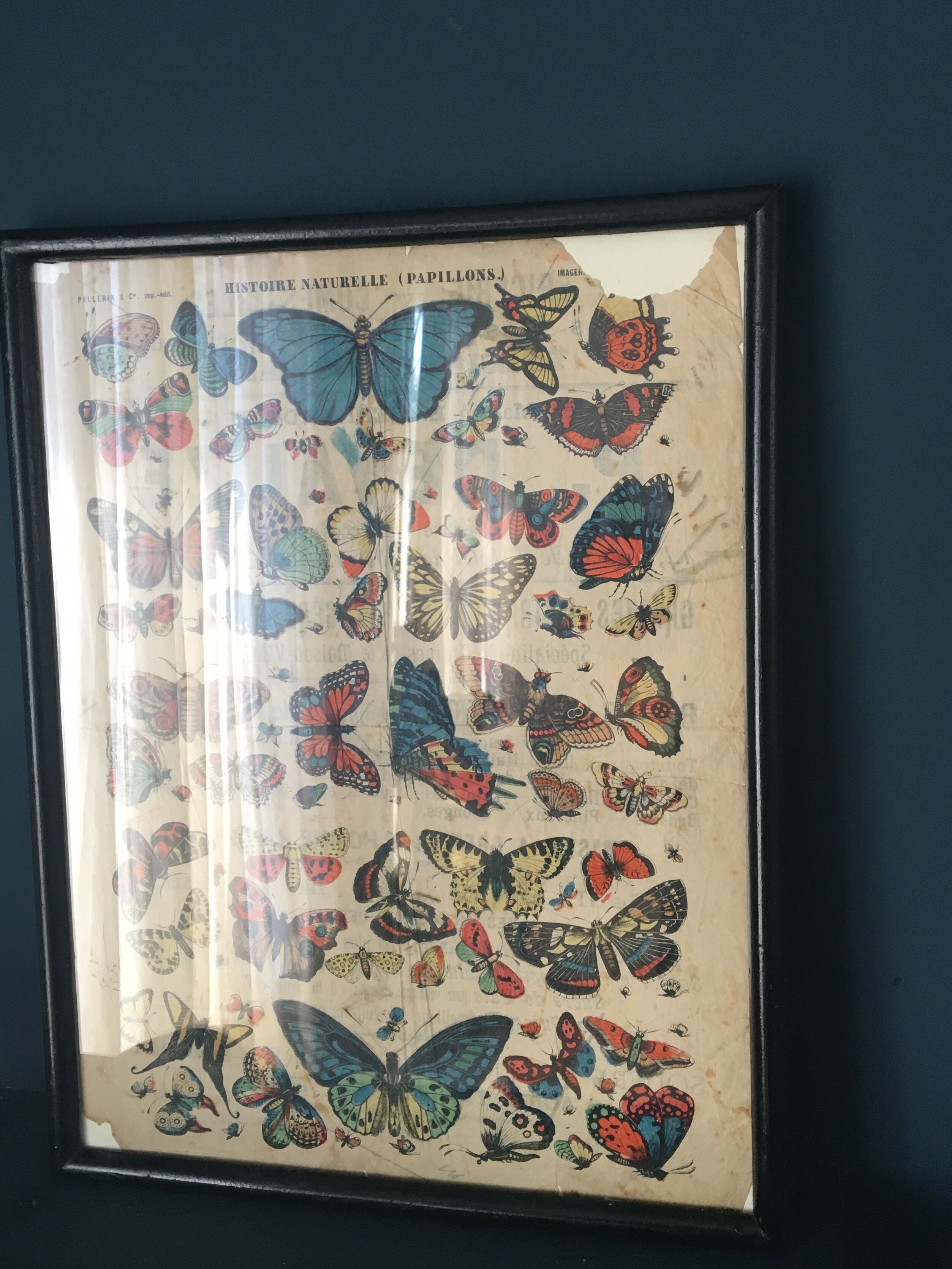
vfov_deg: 52.4
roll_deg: +2.1
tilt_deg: -11.4
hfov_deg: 40.7
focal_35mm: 35
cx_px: 471
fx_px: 1283
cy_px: 537
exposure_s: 1/33
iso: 50
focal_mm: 4.15
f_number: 2.2
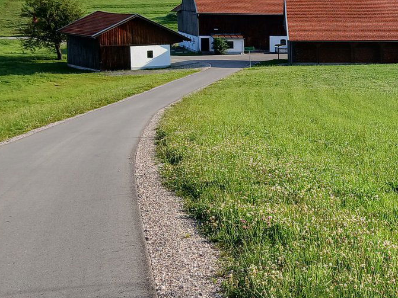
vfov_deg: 23.3
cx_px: 421
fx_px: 713
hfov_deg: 28.7
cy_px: 54
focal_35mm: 62
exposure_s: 1/614
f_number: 1.8
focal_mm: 3.98
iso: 20
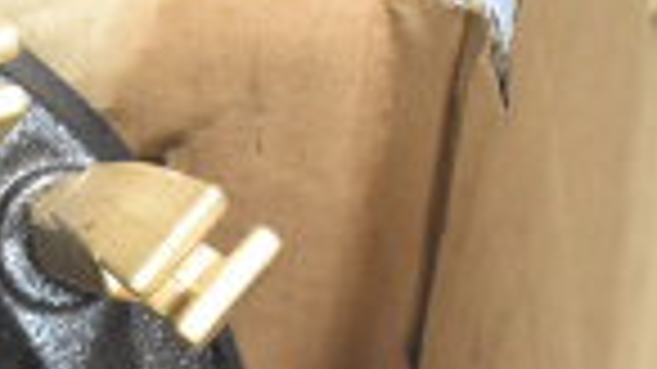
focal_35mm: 177
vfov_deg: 6.6
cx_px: -482
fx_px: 3086
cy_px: 718
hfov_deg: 11.4
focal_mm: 27
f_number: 4
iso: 2500
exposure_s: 1/40
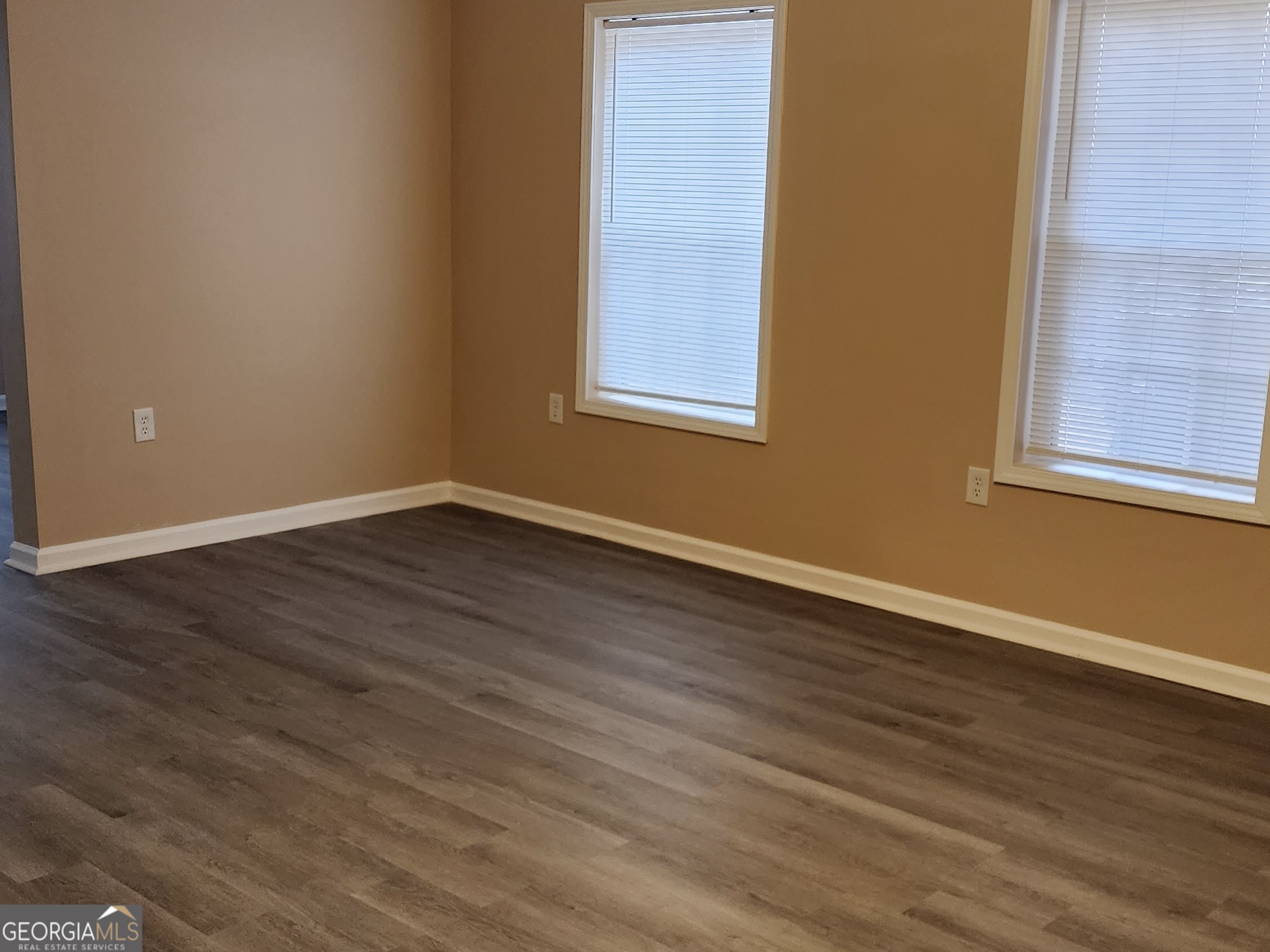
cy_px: 476
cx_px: 635
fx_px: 844
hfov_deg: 73.9
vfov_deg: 58.9
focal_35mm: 23
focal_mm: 6.4
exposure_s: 1/120
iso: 400
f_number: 1.8
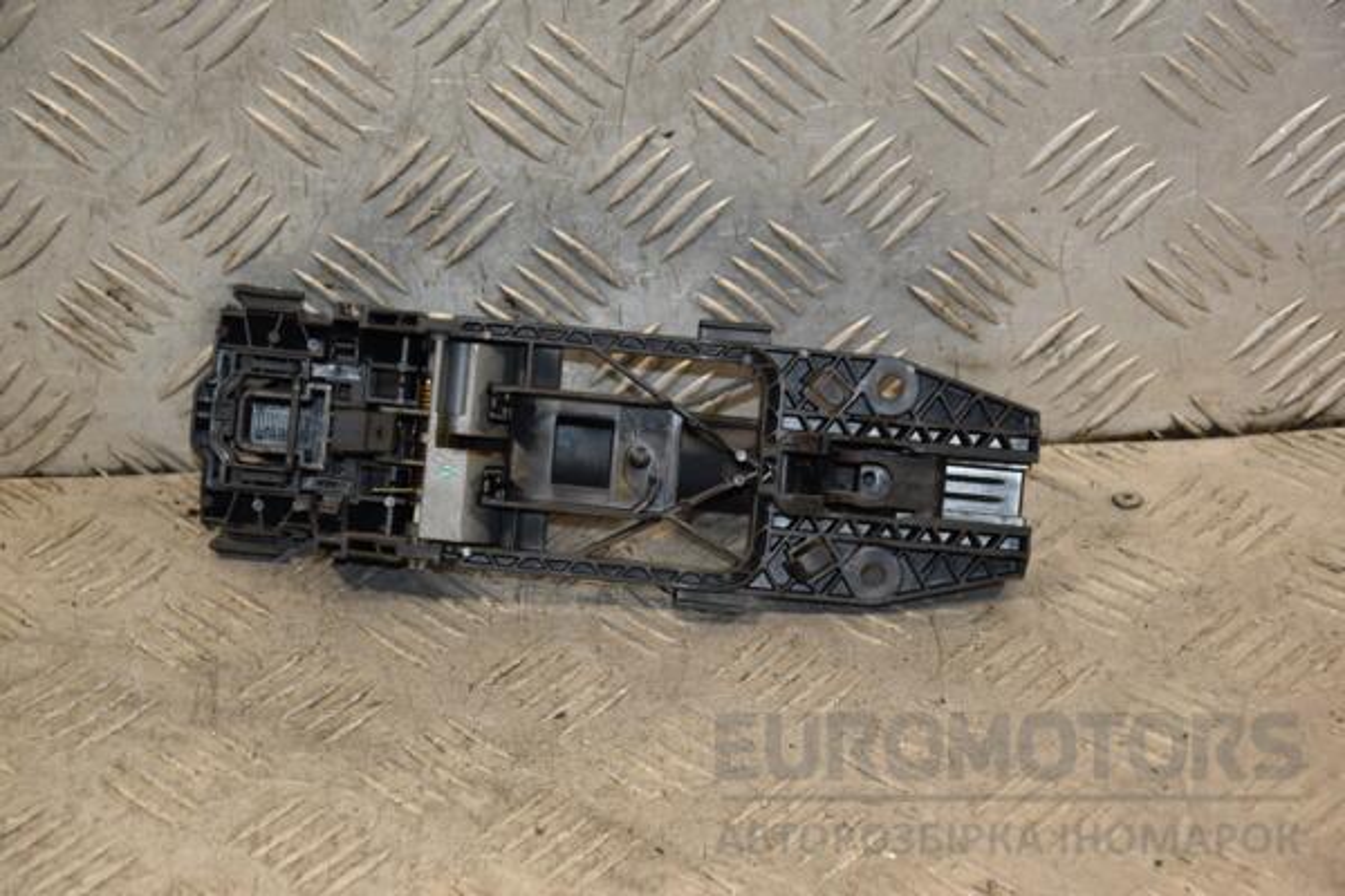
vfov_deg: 13.8
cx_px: 672
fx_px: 3698
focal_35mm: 99
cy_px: 448
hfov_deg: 20.6
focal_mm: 66
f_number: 5.3
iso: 800
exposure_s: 1/160
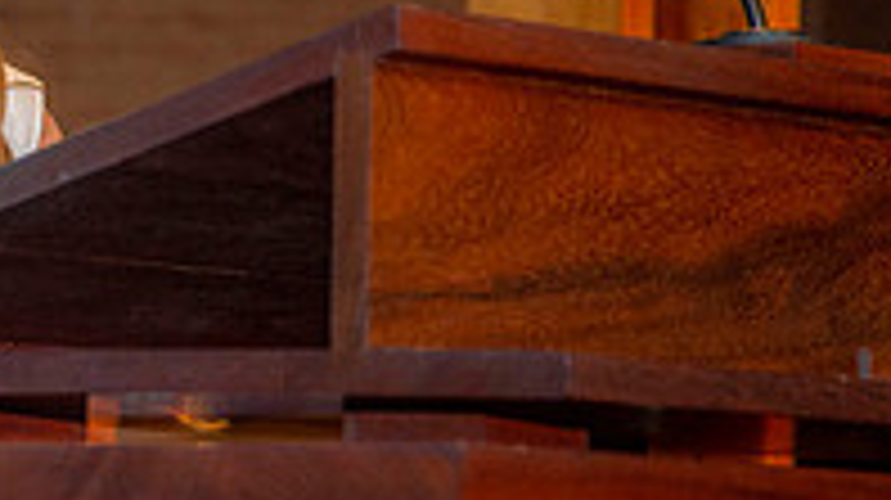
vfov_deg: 4.6
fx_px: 6161
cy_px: 153
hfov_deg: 8.2
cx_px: -225
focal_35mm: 261
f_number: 5.6
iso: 1600
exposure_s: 1/200
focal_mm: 85
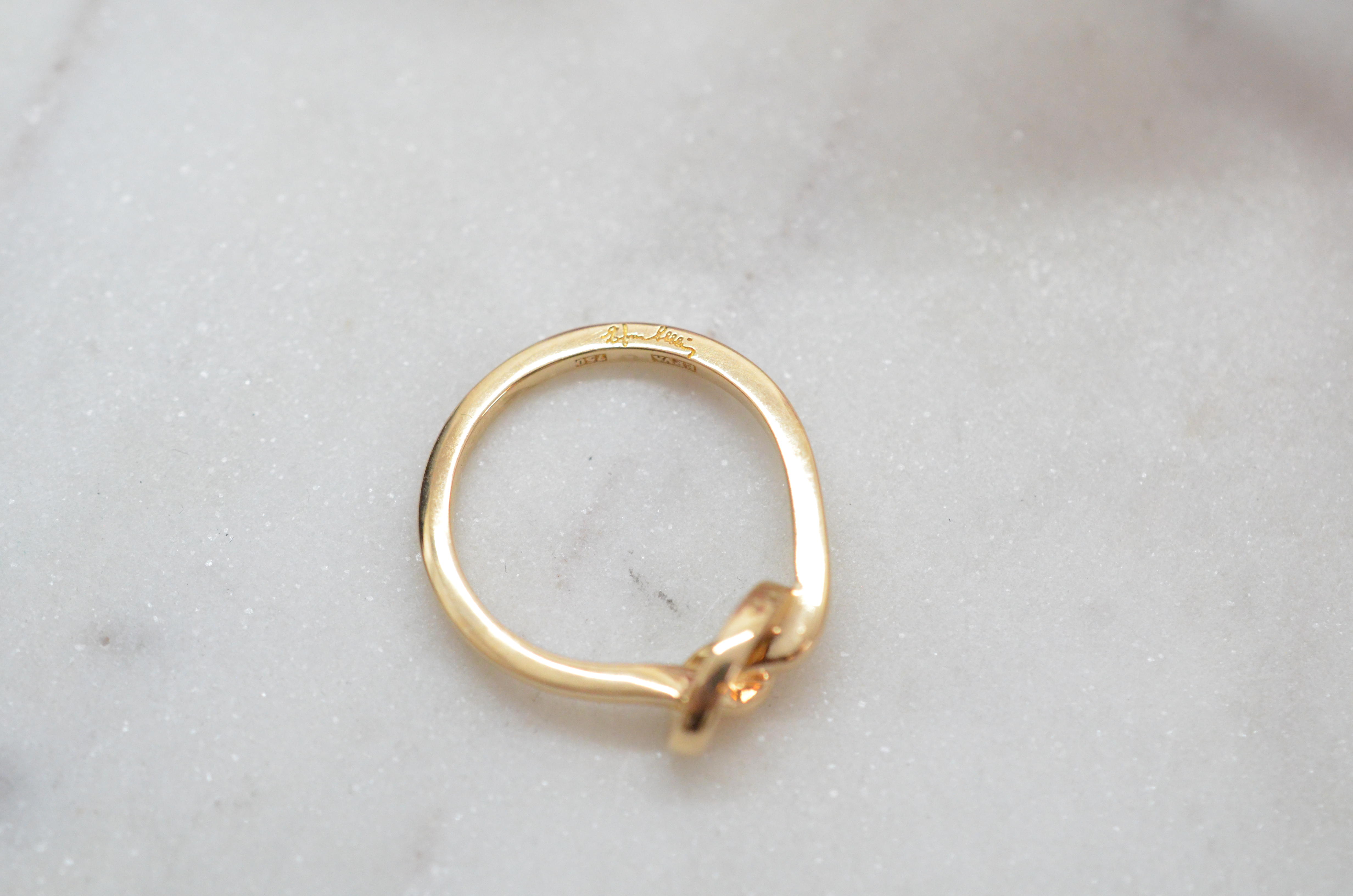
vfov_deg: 22.5
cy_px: 448
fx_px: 2250
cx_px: 676
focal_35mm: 60
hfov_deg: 33.5
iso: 3200
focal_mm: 40
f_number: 5
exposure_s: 1/1000
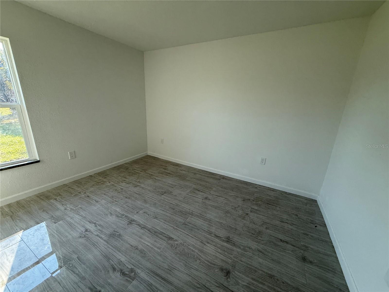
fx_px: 157
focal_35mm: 14
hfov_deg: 102.1
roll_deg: -3.0
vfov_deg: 85.7
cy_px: 146
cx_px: 194
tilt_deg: -14.8
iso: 80
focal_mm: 2.22
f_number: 2.2
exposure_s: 1/99
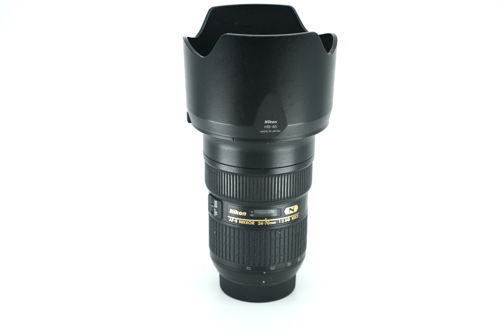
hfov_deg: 29.7
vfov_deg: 20.0
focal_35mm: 68
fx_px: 948
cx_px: 251
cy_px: 167
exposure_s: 1/160
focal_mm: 68
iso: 400
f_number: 8
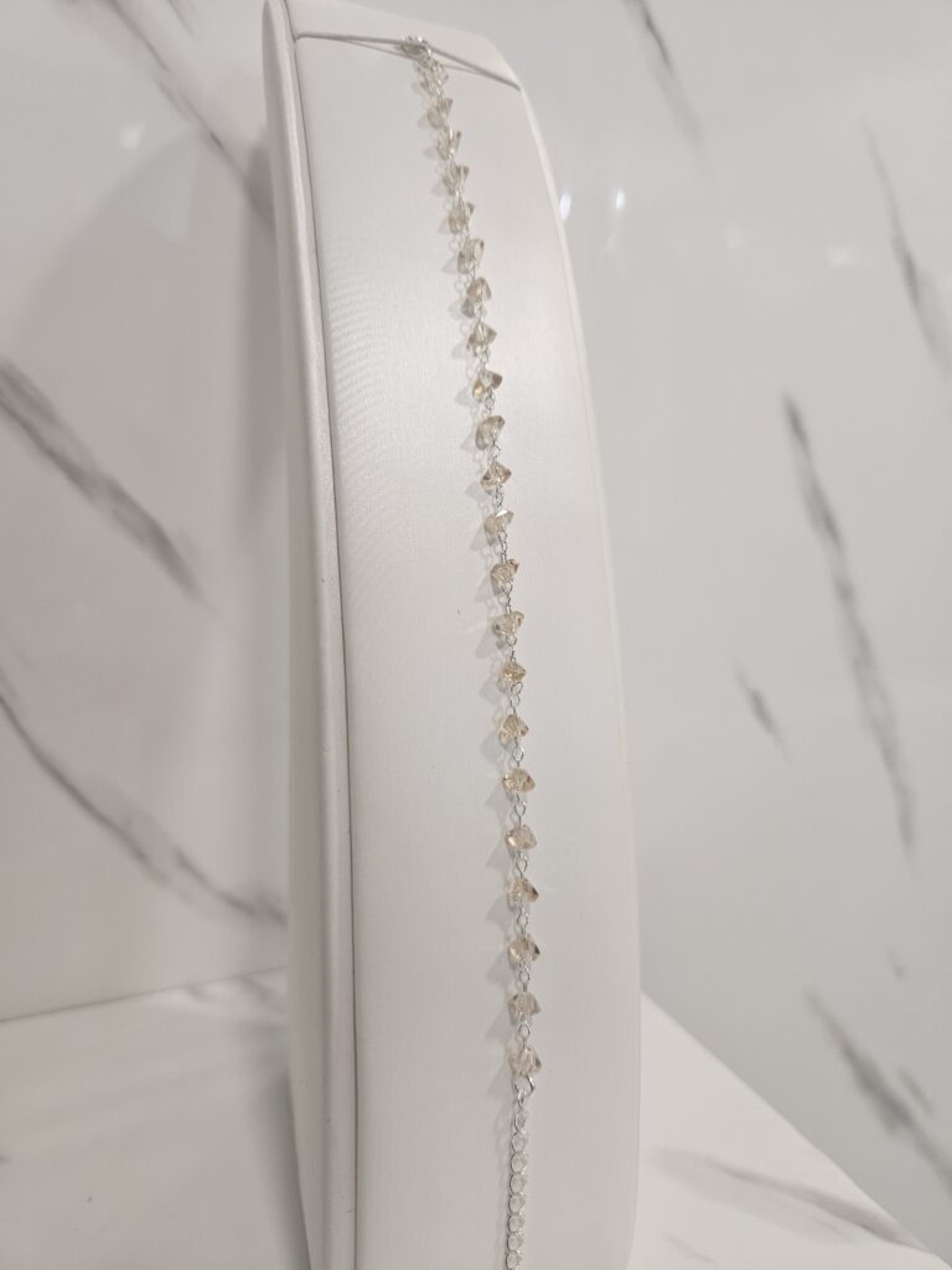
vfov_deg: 73.9
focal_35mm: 23
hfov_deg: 58.9
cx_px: 476
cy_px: 635
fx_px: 843
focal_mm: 5.4
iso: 160
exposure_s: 1/100
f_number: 1.8
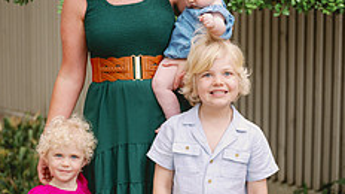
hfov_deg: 18.8
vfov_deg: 10.6
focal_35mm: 114
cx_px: 144
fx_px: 1042
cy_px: 119
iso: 320
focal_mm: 56
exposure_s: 1/250
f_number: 2.8
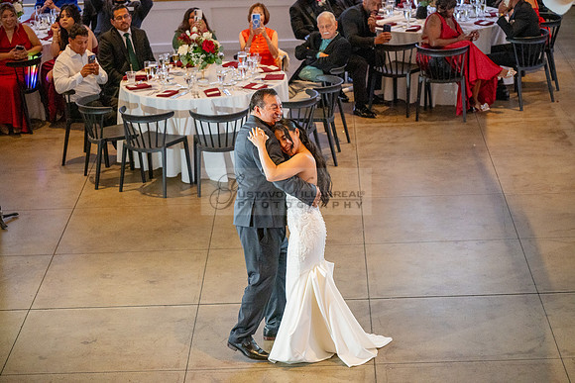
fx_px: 1645
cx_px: 288
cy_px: 192
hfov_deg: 19.8
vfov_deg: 13.3
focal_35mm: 103
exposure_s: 1/200
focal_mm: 103
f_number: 4
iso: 3200
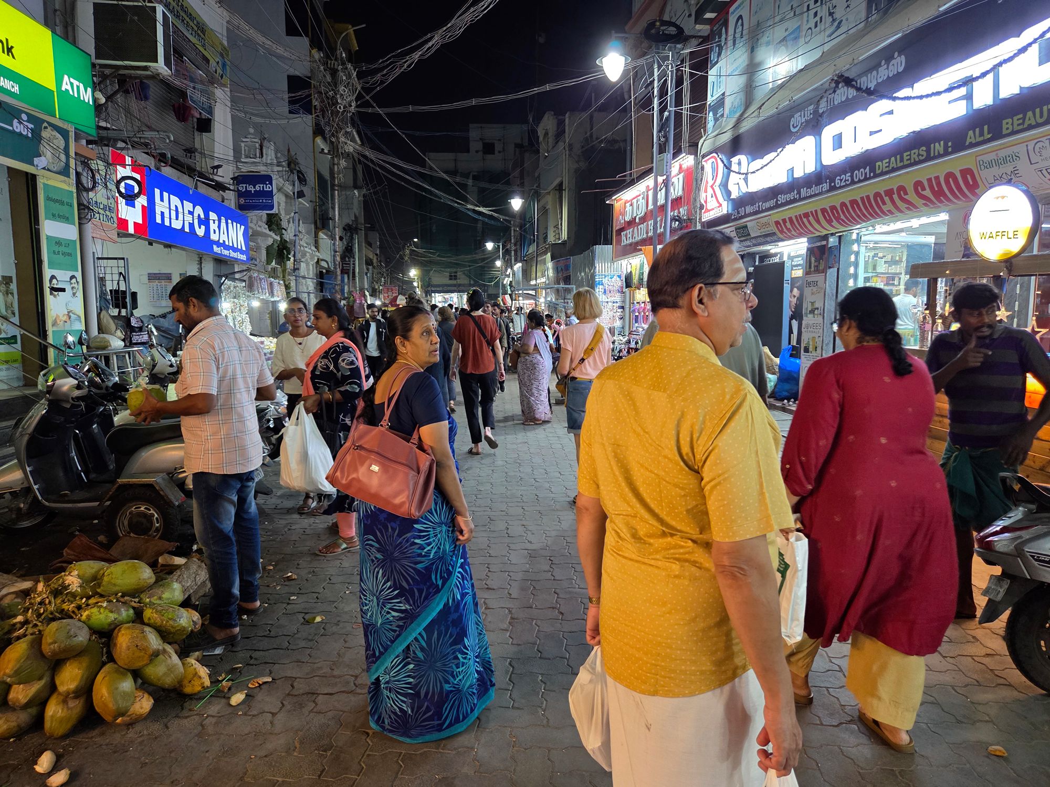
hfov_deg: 73.9
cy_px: 394
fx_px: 698
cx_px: 525
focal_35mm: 23
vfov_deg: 58.9
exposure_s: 1/100
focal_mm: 5.4
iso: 400
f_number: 1.8
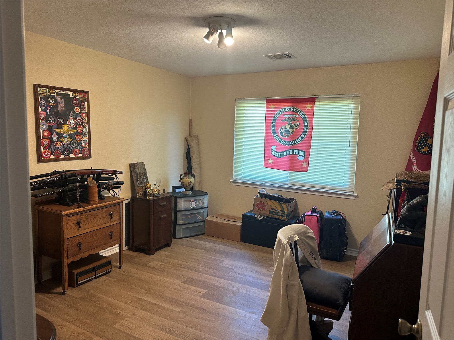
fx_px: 315
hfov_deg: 71.6
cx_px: 227
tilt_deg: -5.6
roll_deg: -1.5
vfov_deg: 56.8
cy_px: 170
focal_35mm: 24
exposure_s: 1/60
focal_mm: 6.86
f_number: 1.78
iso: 200
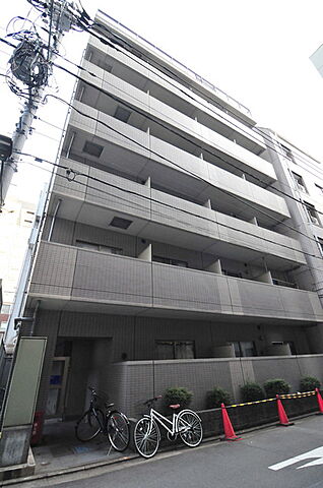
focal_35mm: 16
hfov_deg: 71.8
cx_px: 162
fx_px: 223
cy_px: 244
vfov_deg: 95.1
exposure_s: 1/125
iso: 1000
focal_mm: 11
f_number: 5.6
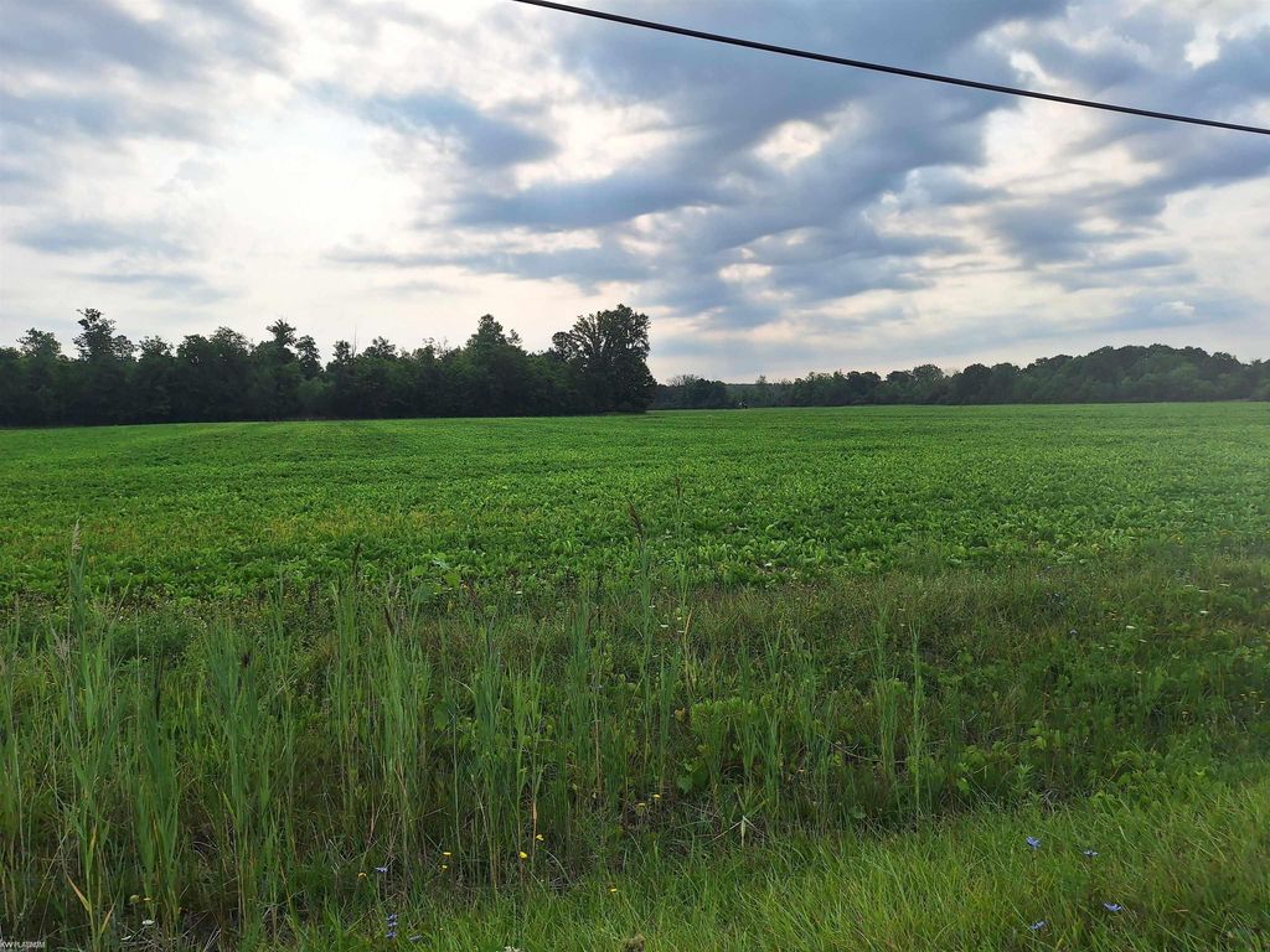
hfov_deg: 73.9
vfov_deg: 58.9
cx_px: 635
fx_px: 844
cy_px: 476
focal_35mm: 23
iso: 40
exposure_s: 1/4673
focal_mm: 5.54
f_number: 1.8
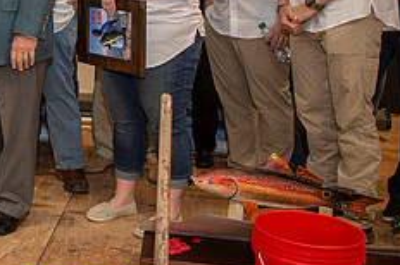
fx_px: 666
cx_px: -31
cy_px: -15
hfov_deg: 30.3
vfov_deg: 21.6
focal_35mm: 60
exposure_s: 1/100
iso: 800
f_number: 2.8
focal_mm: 24
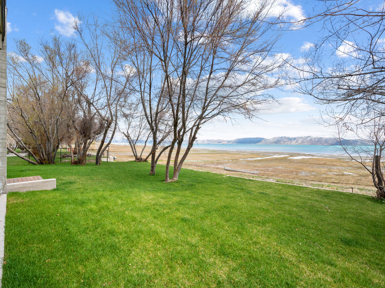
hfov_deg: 94.1
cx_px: 172
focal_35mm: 16
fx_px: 178
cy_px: 138
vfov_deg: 78.1
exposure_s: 1/1250
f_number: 7.1
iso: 500
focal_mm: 14
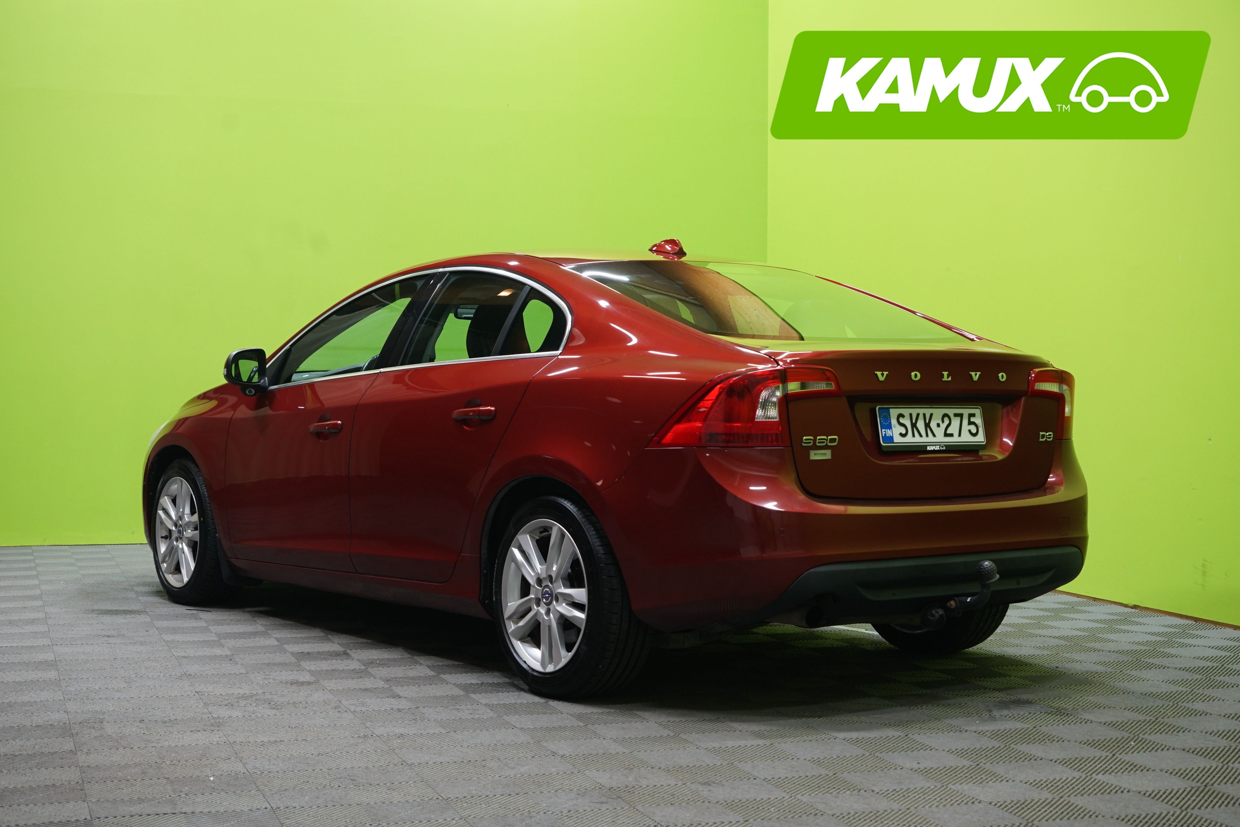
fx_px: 1860
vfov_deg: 25.1
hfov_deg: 36.9
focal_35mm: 54
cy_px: 412
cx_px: 611
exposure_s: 1/20
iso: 800
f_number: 5.6
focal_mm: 53
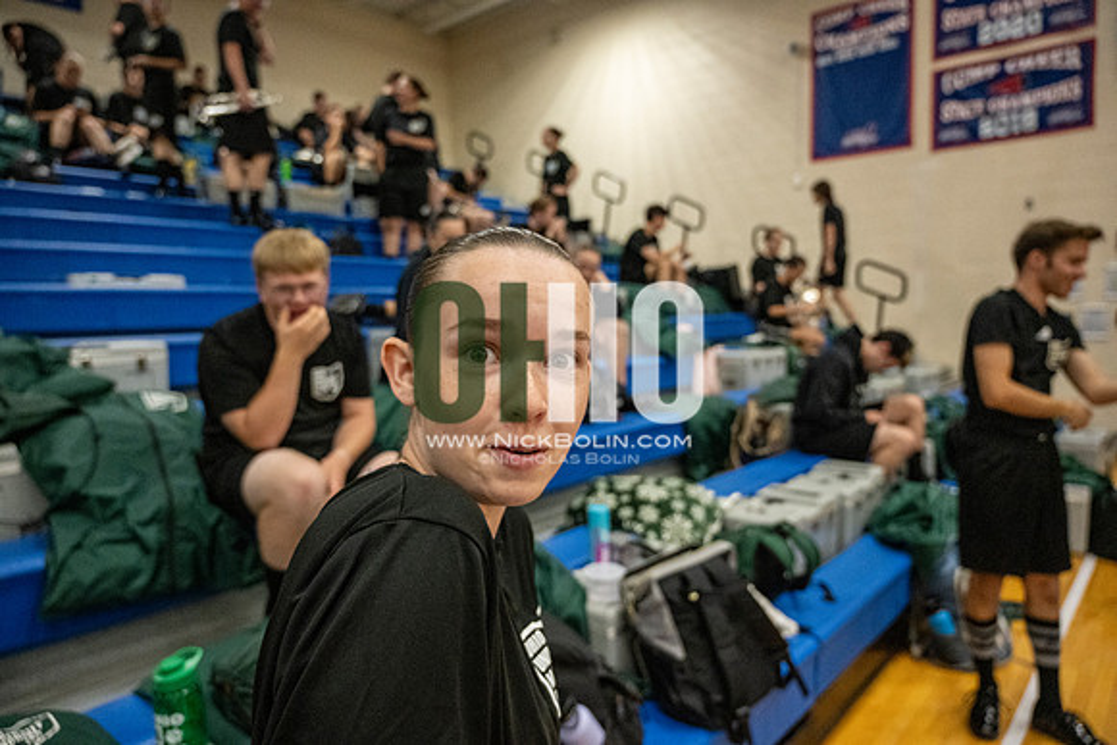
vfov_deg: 53.2
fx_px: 745
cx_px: 558
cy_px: 372
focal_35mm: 24
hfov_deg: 73.7
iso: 8000
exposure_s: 1/800
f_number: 4
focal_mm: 24
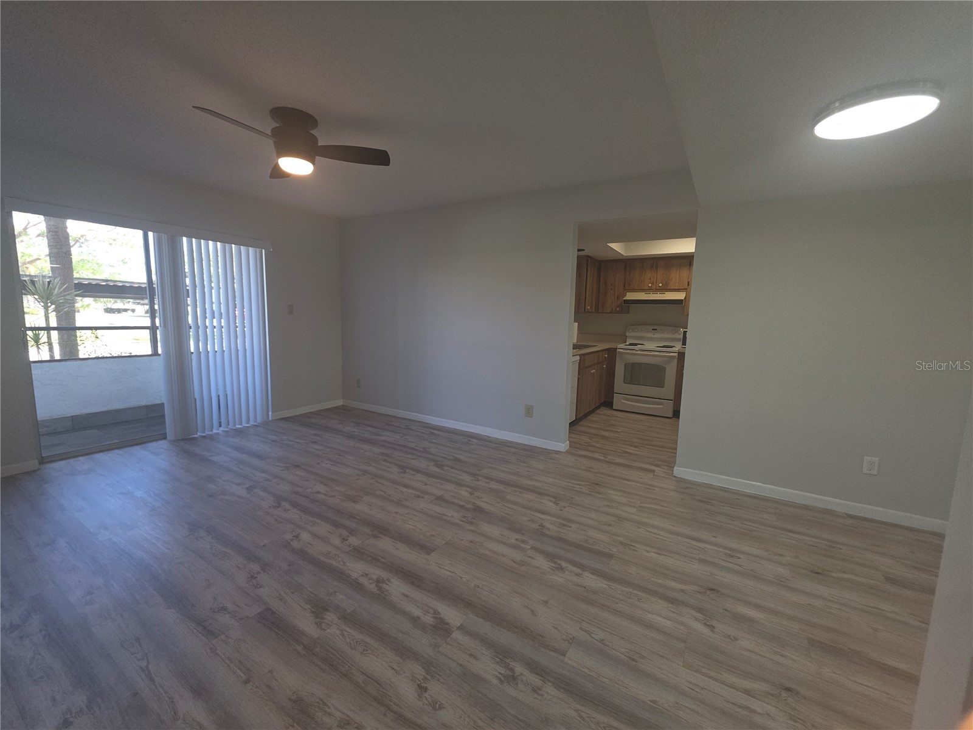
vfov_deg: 89.9
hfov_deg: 106.2
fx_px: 365
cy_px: 365
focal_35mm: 13
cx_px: 486
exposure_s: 1/60
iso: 50
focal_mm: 2.2
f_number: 1.9
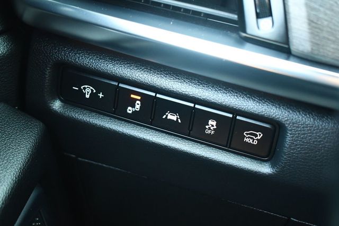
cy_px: 113
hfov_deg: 38.2
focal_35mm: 52
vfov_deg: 26.0
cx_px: 170
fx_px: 489
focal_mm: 35
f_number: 4.5
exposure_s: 1/60
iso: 3200
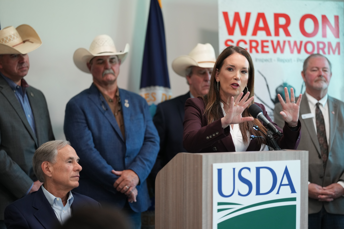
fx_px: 1290
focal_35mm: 135
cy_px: 114
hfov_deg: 15.2
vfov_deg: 10.2
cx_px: 172
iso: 1000
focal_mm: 135
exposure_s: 1/640
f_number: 1.8
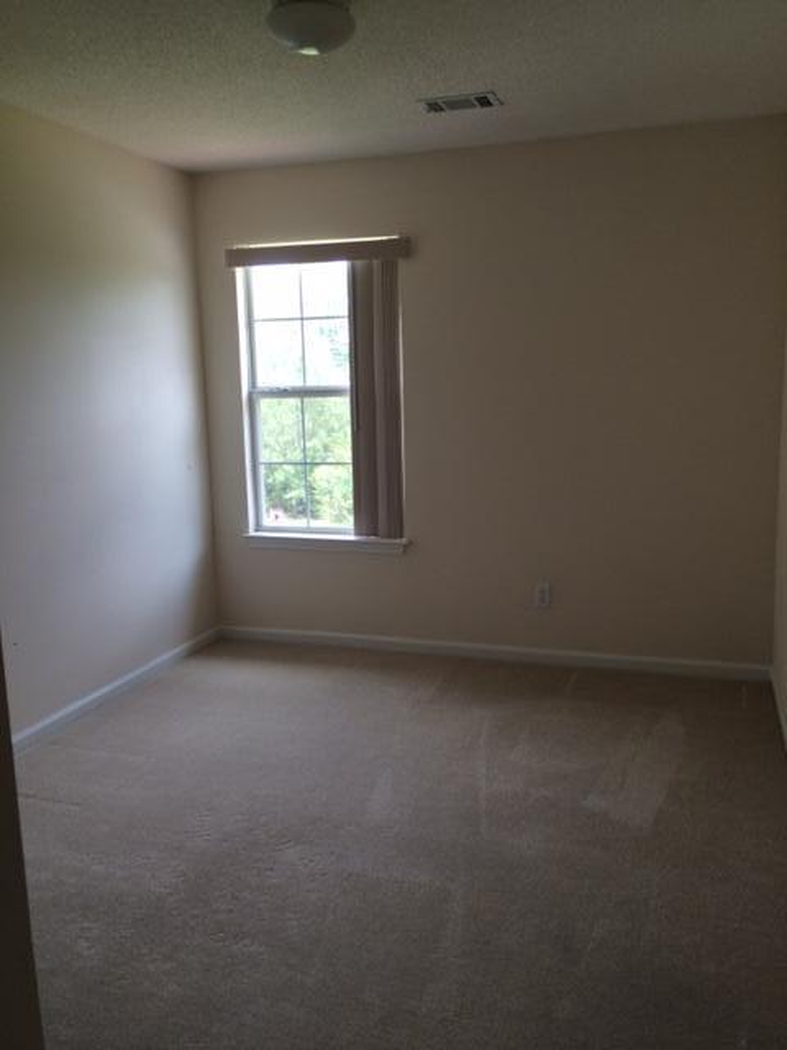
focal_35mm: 29
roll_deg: +2.4
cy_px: 525
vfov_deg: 61.7
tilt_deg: -10.7
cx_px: 394
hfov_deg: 48.2
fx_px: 879
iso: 50
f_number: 2.2
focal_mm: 4.15
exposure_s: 1/120
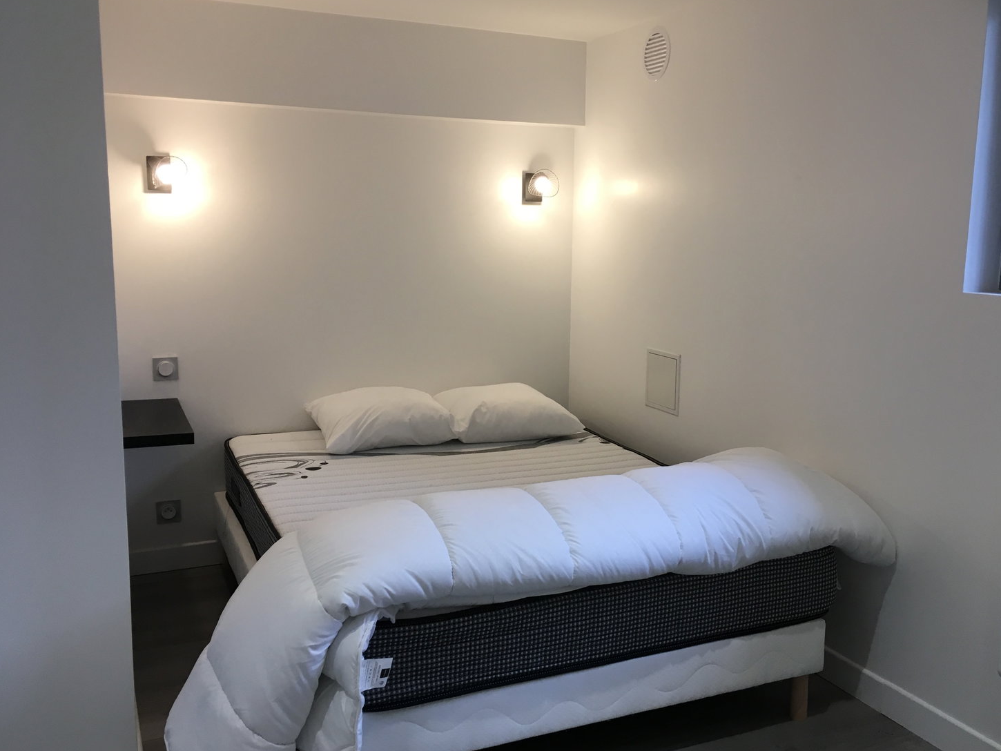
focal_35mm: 32
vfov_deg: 44.2
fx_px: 926
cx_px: 538
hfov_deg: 56.7
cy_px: 360
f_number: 2.2
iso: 40
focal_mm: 4.15
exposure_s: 1/33
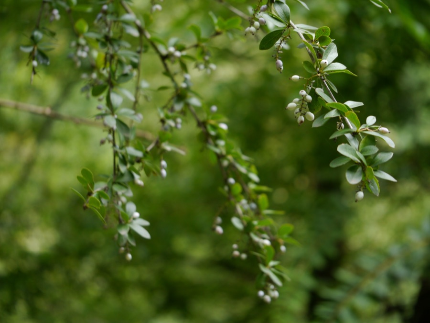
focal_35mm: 90
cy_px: 162
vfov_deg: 16.4
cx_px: 215
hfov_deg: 21.8
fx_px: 1118
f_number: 2.8
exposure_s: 1/200
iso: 160
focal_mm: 45
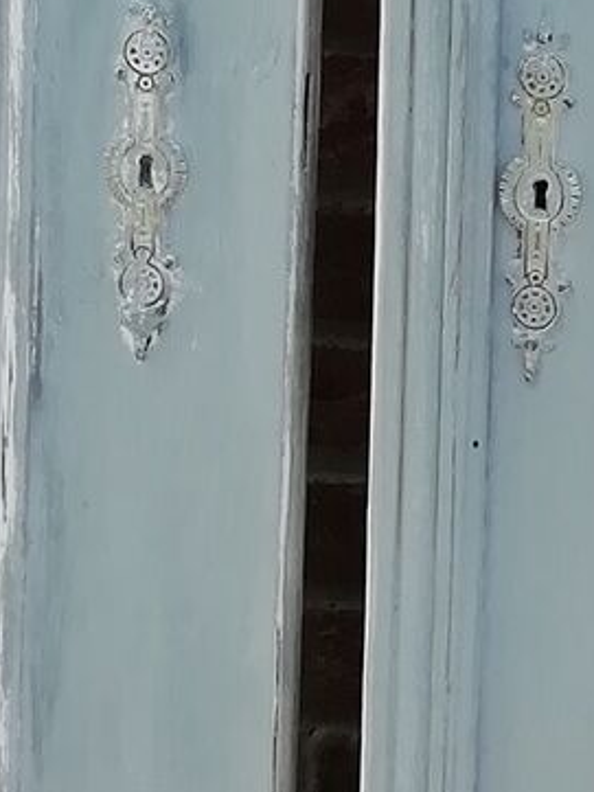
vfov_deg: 13.6
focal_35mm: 144
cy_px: 88
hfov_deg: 9.6
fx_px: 3293
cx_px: 1197
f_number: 2.2
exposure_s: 1/300
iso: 50
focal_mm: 3.46
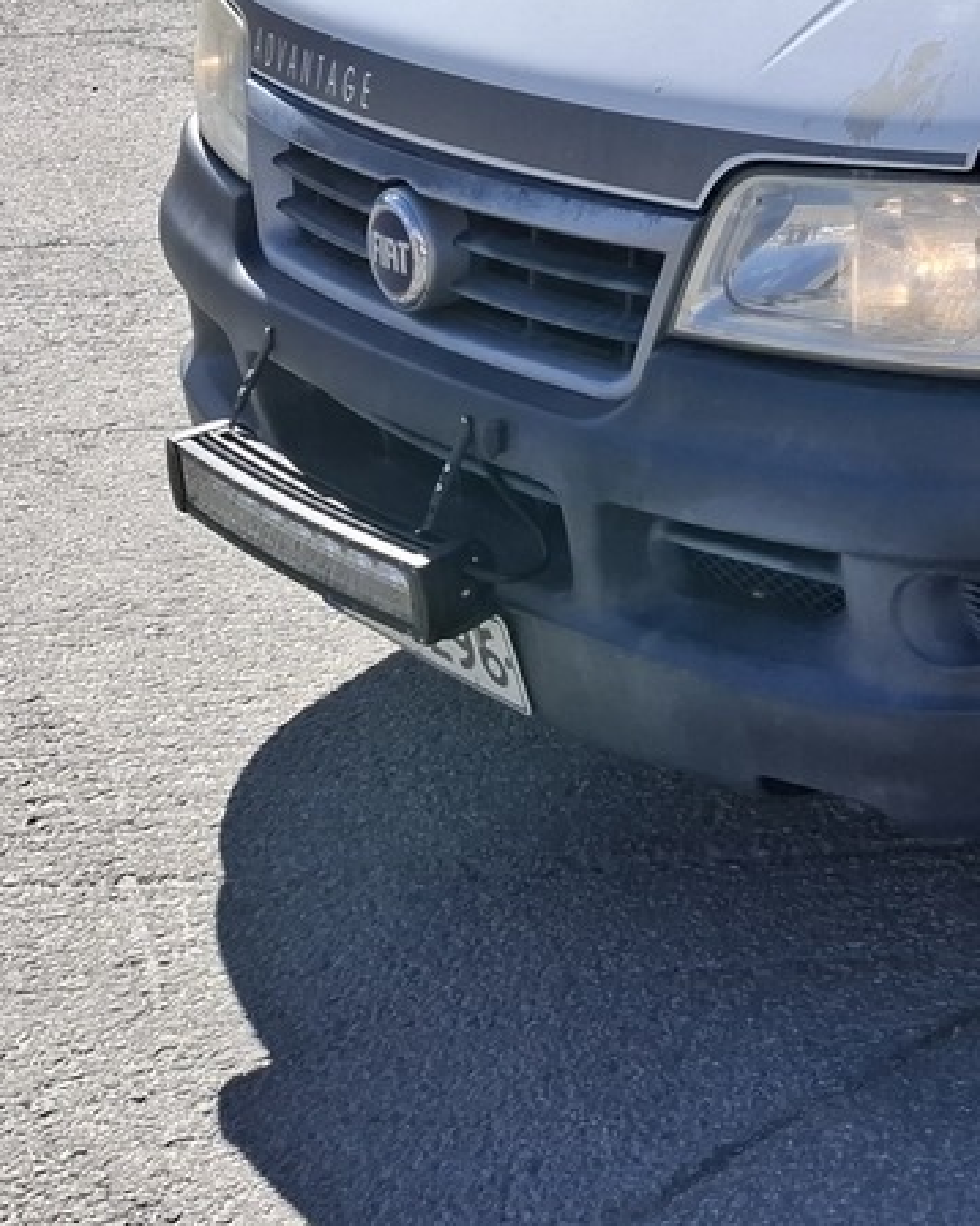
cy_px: -246
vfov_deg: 24.0
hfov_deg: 18.6
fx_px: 2611
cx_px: 1504
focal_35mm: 72
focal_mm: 5.54
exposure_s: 1/2174
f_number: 1.8
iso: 50
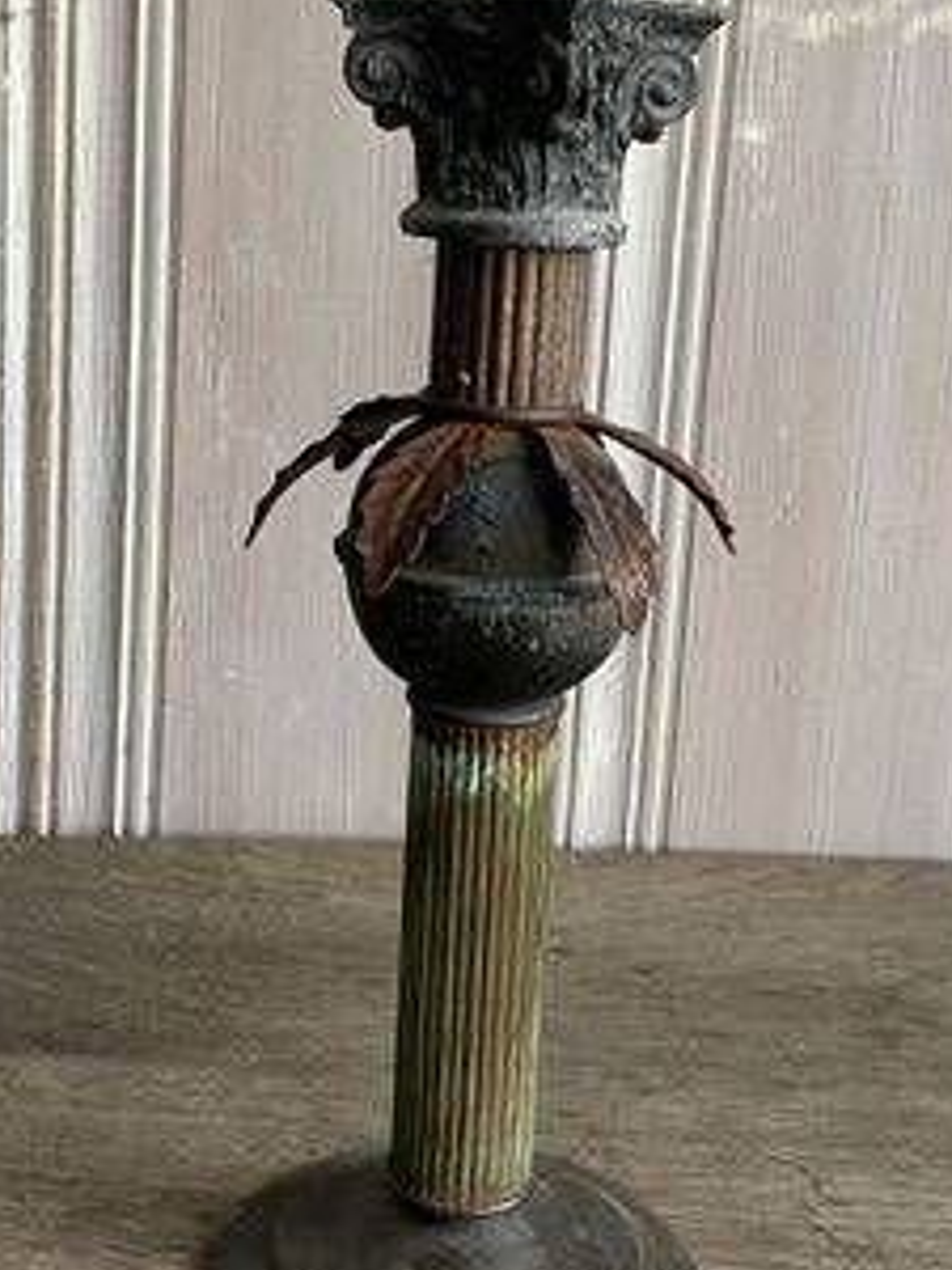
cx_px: 470
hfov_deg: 28.0
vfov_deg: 36.6
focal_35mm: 52
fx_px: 1907
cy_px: 474
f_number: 1.8
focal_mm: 4.25
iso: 125
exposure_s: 1/81
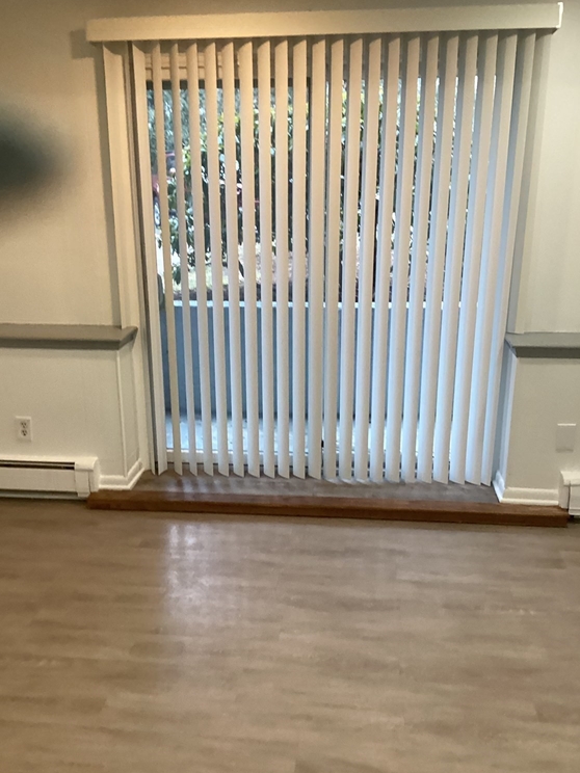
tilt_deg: -13.5
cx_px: 283
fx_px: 715
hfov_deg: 44.2
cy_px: 396
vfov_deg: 56.8
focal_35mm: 32
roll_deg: -1.0
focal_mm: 3.3
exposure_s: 1/60
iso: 200
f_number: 2.4
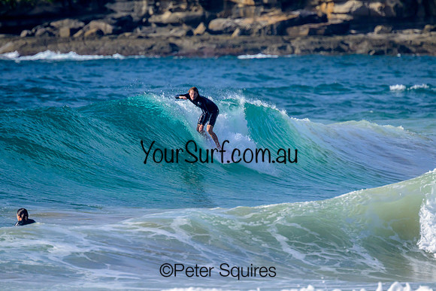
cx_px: 218
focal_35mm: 820
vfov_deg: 1.7
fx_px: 9938
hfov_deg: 2.5
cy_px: 146
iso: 1100
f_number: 11
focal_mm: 800
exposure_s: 1/2000
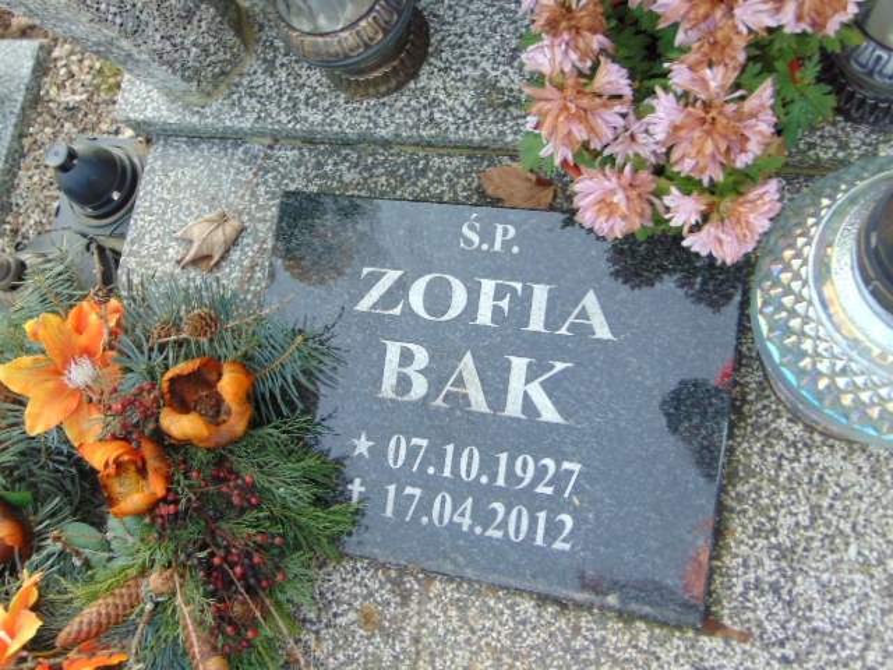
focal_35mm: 33
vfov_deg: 42.9
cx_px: 446
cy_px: 335
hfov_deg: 55.4
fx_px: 851
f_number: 3.2
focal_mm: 5.8
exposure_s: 1/80
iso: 80
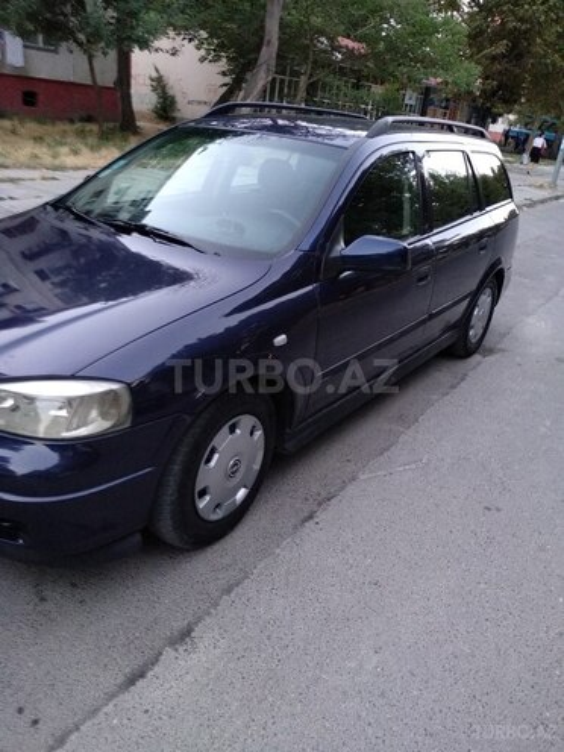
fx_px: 565
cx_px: 282
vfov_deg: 67.3
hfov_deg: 53.1
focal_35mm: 26
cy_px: 376
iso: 800
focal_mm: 3.83
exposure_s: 1/20
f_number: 2.2
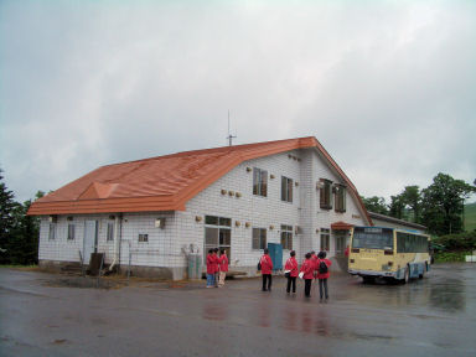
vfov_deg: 40.7
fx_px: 481
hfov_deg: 52.6
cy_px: 178
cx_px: 238
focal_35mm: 35
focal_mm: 5.8
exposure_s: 1/1000
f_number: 4.3
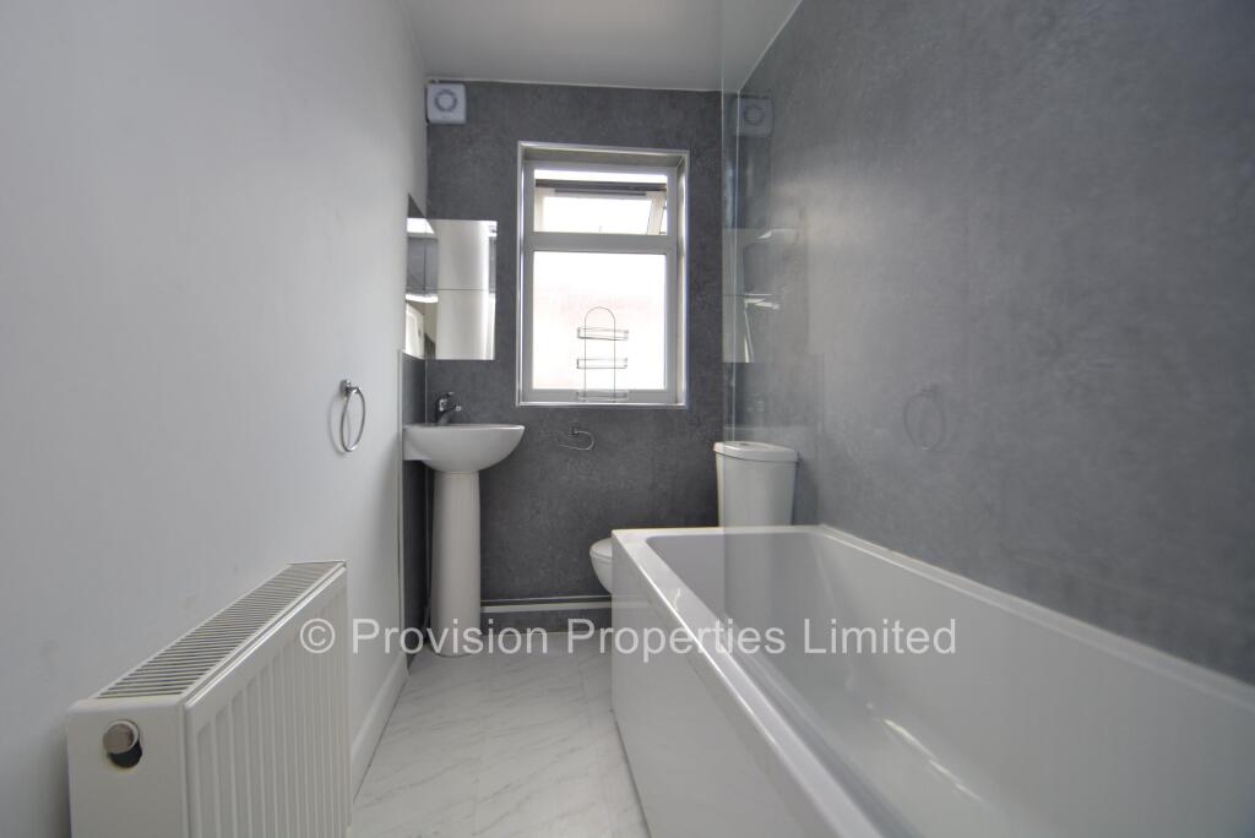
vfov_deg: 77.4
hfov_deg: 100.4
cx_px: 628
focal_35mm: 15
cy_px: 419
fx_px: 523
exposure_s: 1/90
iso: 400
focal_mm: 10
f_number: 4.8
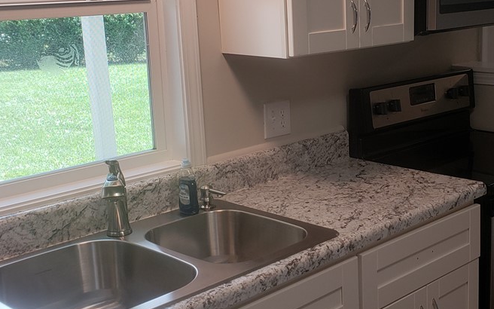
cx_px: 336
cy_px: 120
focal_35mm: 43
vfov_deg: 29.8
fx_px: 579
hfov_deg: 45.4
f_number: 2.4
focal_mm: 4.3
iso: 50
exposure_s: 1/60
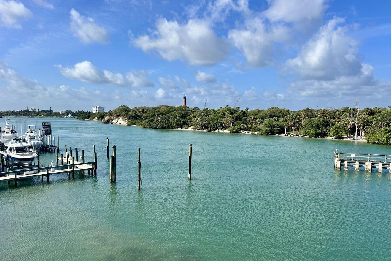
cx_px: 192
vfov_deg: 46.4
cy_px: 136
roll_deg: -0.3
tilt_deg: -6.0
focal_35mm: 28
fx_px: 304
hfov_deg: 65.5
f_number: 1.5
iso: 50
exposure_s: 1/5076
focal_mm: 5.7
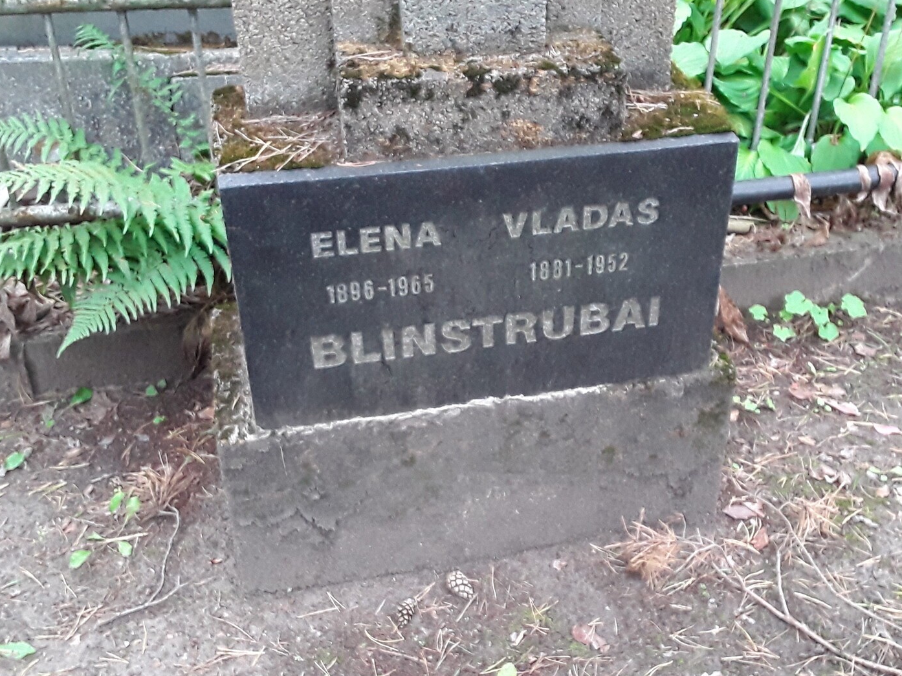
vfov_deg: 45.4
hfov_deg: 58.3
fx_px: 808
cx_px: 494
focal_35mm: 31
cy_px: 361
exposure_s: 1/20
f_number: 1.9
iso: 160
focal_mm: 2.91
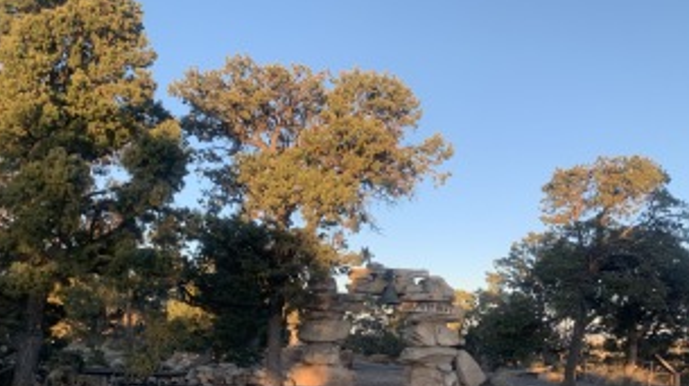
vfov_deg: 33.8
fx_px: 621
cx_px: 341
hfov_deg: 58.1
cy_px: 293
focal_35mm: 34
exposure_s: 1/186
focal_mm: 4.25
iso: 25
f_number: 1.8
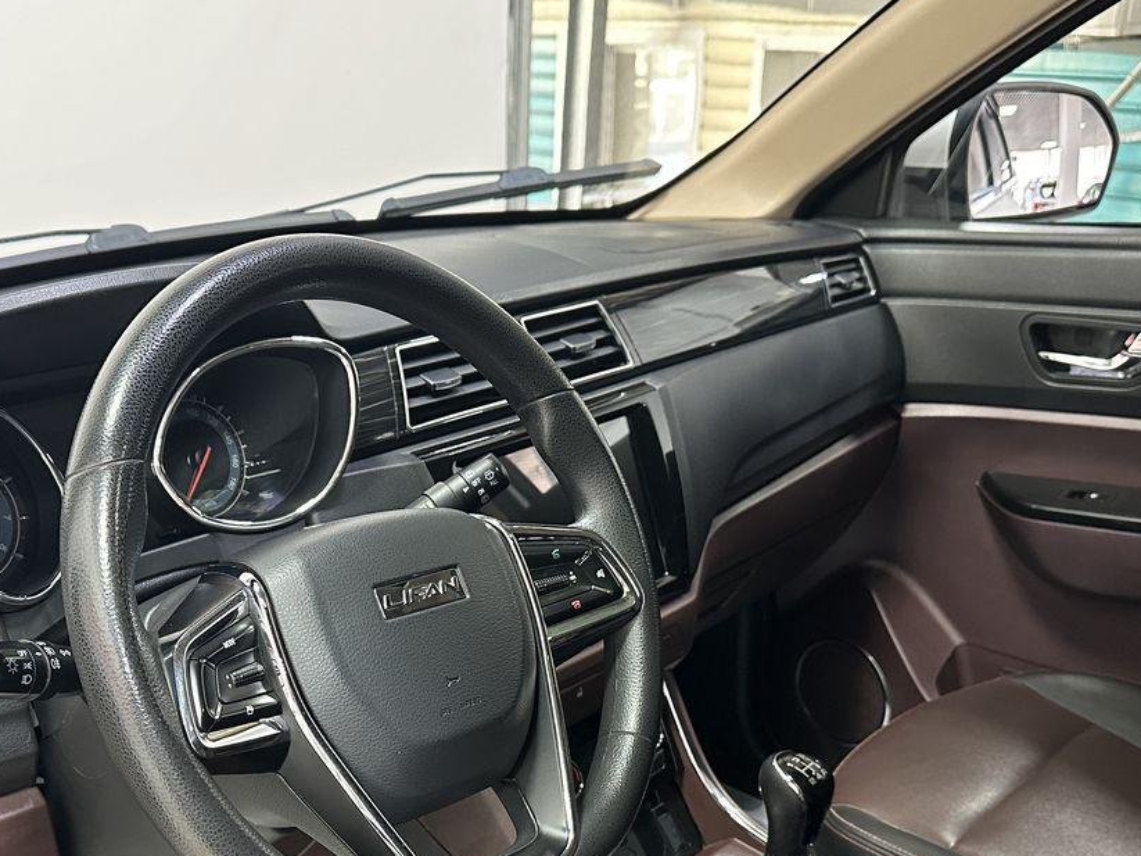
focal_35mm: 42
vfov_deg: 33.5
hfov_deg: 44.4
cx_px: 428
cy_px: 671
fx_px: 1384
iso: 400
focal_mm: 6.86
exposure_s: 1/50
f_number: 1.78
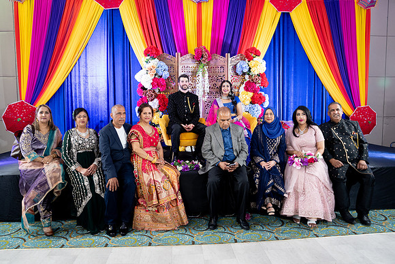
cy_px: 132
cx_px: 198
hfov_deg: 70.0
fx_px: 282
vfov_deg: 50.0
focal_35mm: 26
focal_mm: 24
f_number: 2.8
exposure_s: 1/100
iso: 1250
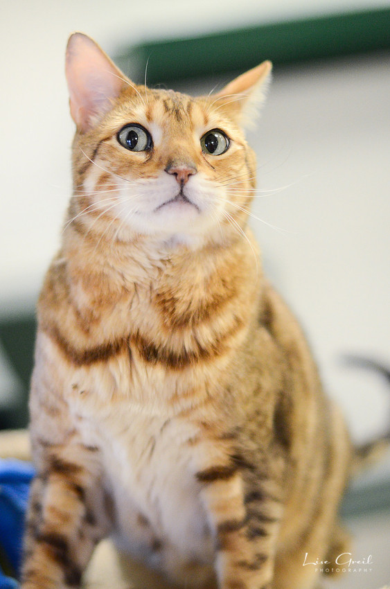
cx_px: 195
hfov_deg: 18.1
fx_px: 1224
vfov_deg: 27.0
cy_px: 294
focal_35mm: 75
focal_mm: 50
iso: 2000
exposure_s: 1/400
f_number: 1.8
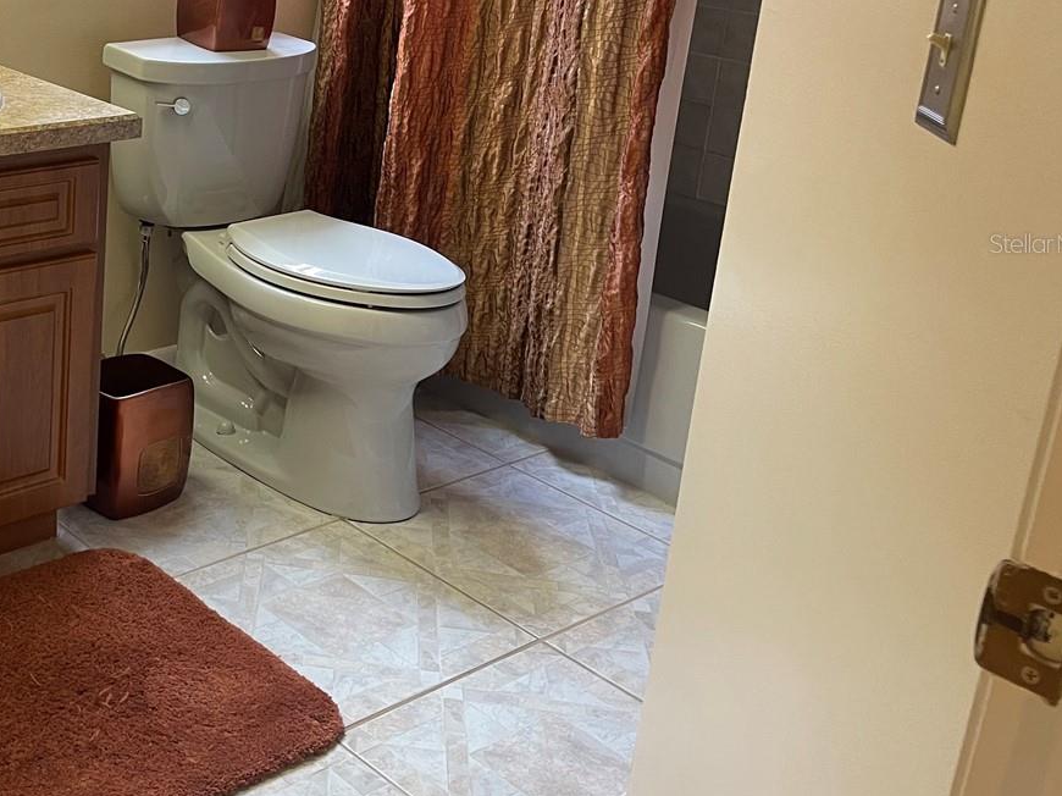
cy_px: 243
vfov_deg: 31.2
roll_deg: -2.8
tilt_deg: -18.0
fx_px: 1411
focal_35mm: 46
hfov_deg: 38.7
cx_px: 128
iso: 200
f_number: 1.6
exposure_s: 1/60
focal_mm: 5.1
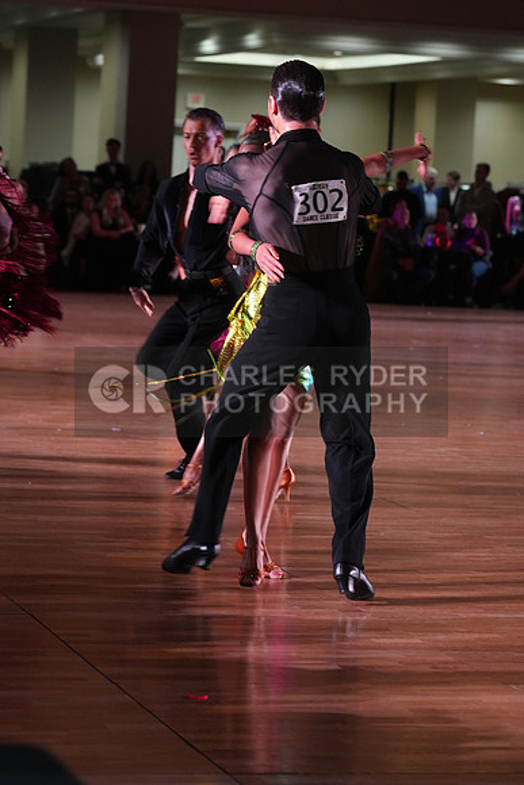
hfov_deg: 11.1
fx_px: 2706
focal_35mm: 124
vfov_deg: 16.5
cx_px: 262
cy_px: 392
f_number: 5.6
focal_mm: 124
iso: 4000
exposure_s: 1/200
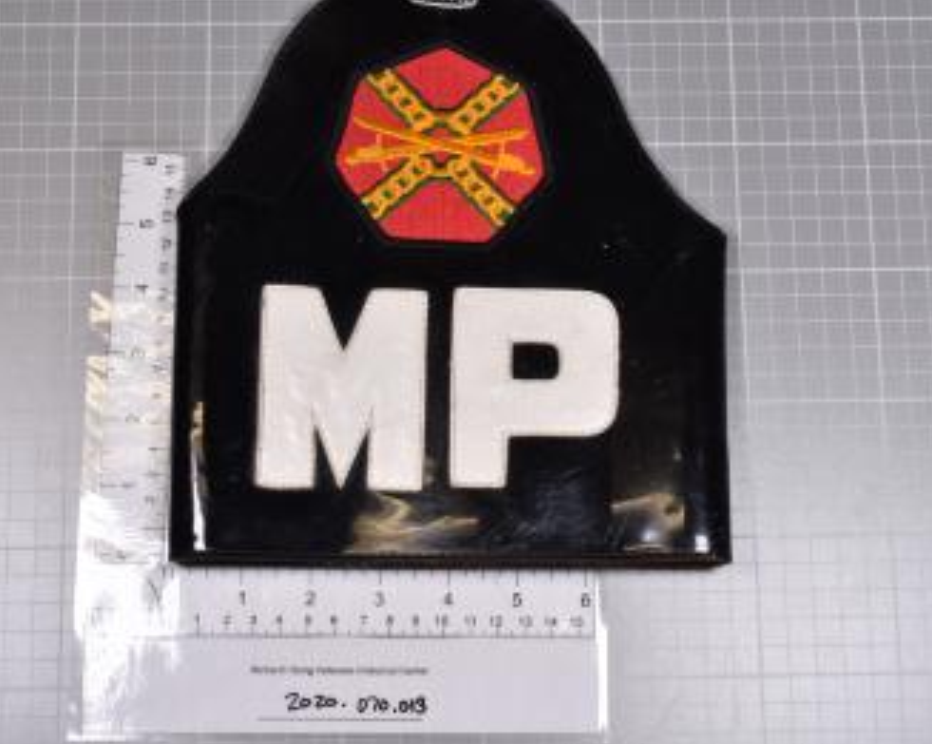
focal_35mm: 69
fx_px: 1902
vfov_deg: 22.1
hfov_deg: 27.5
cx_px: 467
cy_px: 372
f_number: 5.6
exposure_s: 1/125
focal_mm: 40
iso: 250
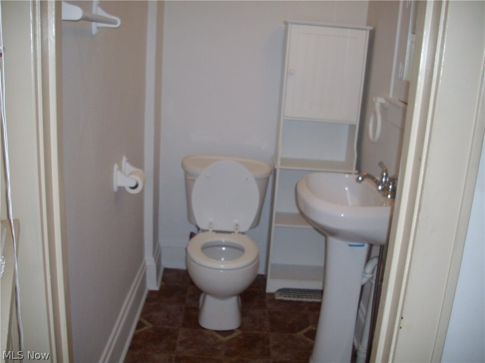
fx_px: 518
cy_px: 182
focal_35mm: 37
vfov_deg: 38.7
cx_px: 242
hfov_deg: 50.1
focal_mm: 6.2
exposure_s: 1/50
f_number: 2.8
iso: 160
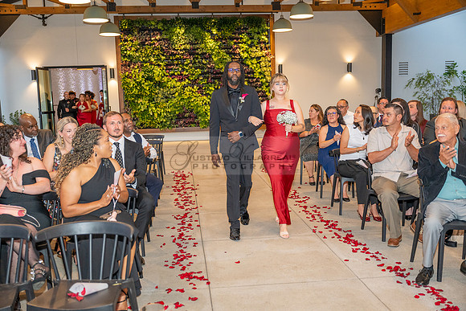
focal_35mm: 36
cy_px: 156
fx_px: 466
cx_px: 233
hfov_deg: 53.1
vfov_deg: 36.9
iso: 1000
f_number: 2.8
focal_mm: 36
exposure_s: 1/200
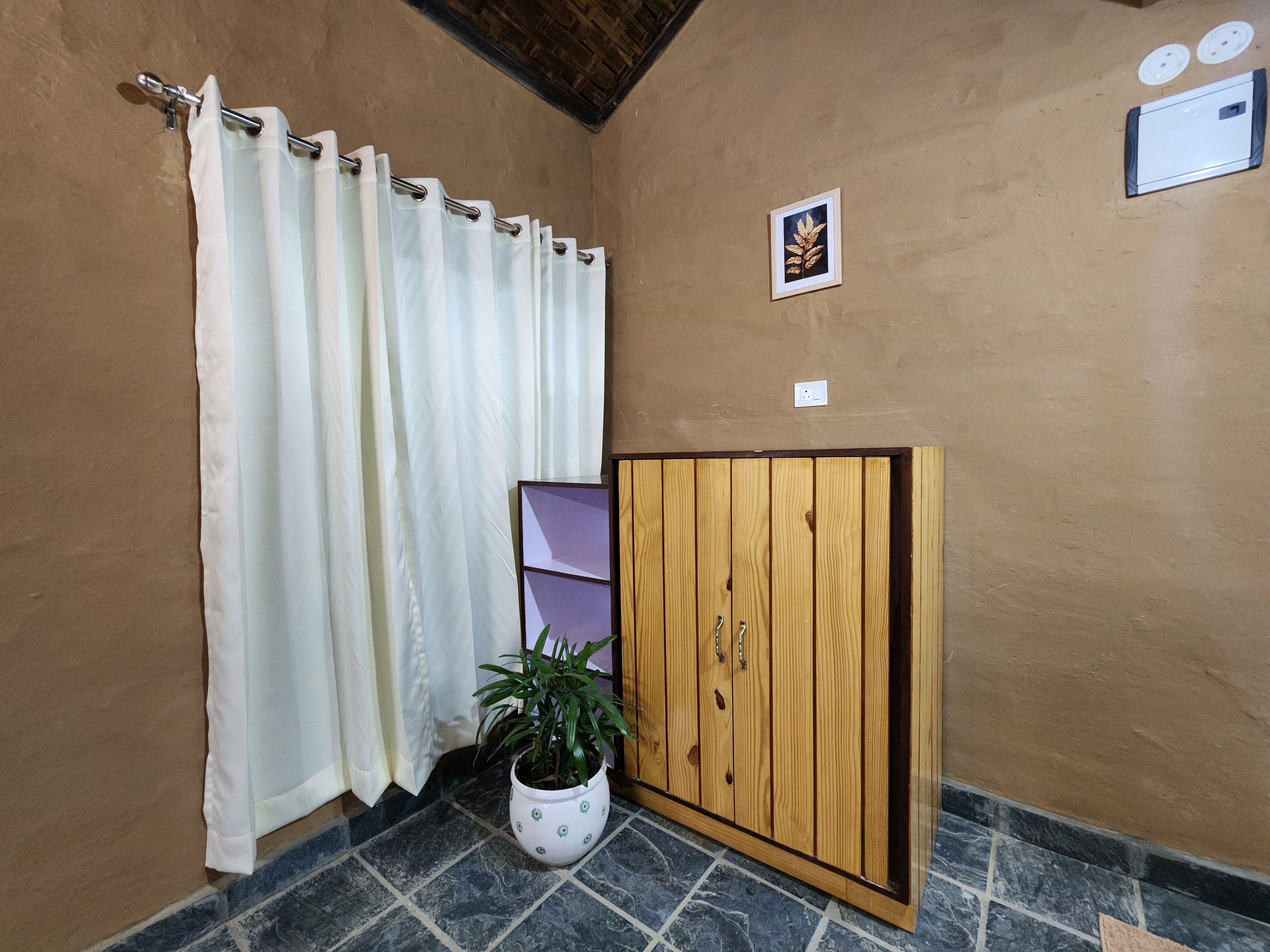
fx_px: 477
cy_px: 476
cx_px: 635
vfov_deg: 89.9
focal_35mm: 13
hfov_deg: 106.2
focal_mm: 2.2
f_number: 2.2
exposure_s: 1/33
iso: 500
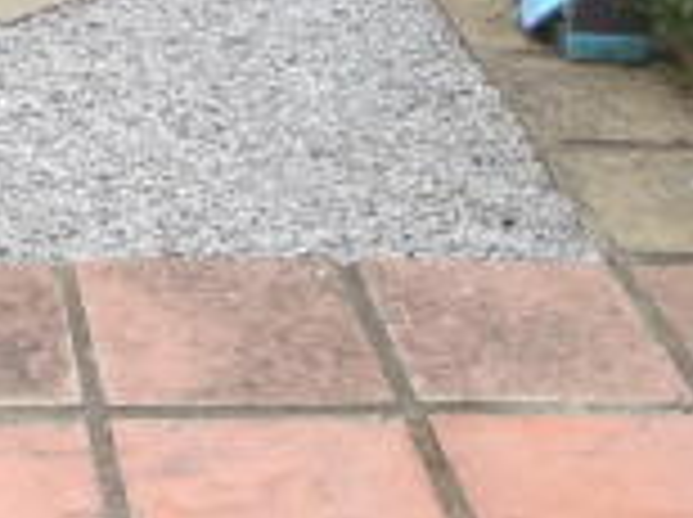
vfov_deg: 13.7
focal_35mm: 106
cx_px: -2
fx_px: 2119
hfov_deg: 18.1
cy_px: -7
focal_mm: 5
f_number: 4.5
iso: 80
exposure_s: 1/100
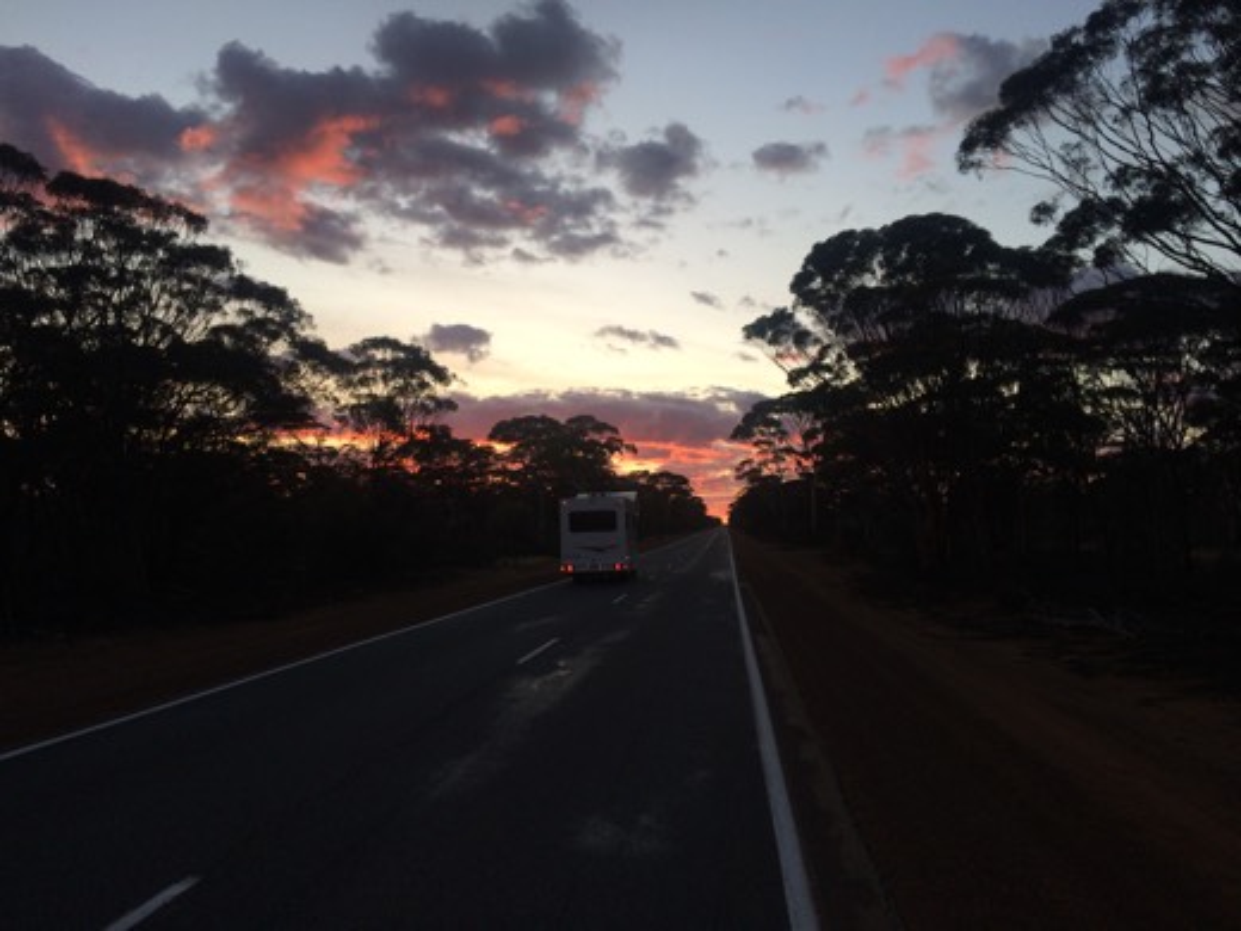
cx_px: 620
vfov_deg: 48.2
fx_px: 1040
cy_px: 466
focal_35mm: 29
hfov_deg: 61.7
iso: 32
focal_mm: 4.15
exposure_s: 1/165
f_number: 2.2
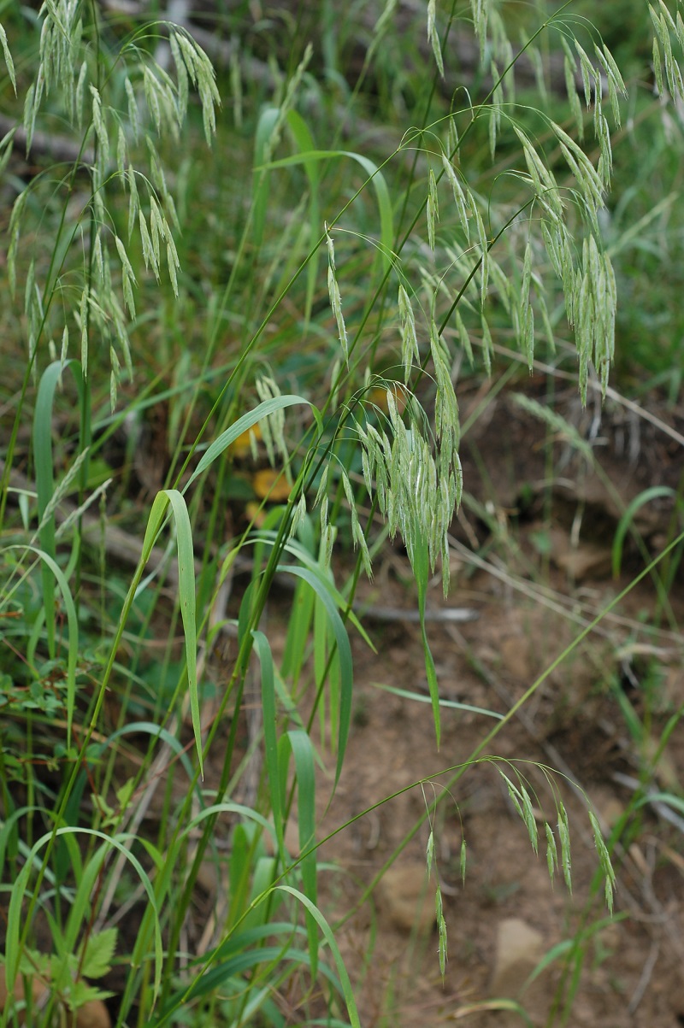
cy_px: 514
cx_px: 342
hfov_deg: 18.2
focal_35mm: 75
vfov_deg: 27.0
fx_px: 2141
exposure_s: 1/125
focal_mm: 50
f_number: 5.6
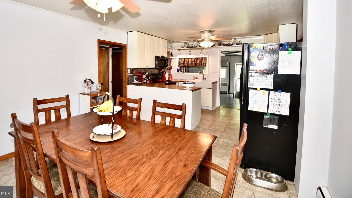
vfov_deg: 62.9
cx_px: 162
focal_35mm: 17
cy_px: 73
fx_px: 159
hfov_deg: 95.7
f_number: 3.5
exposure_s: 1/25
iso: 100
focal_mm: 10
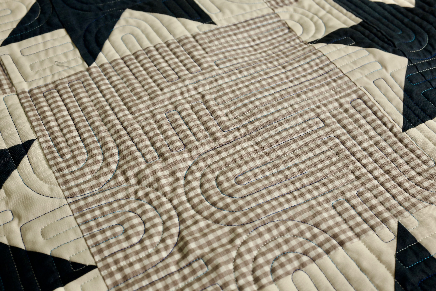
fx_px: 490
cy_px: 146
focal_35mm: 40
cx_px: 218
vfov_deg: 33.0
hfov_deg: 47.9
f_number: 6.3
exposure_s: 1/125
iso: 400
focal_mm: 27
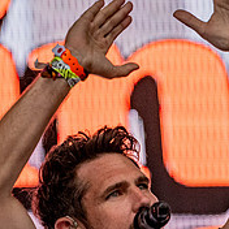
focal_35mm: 393
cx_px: 138
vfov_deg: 4.5
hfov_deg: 4.5
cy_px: 189
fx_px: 2941
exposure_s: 1/5000
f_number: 4.5
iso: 1250
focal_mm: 140
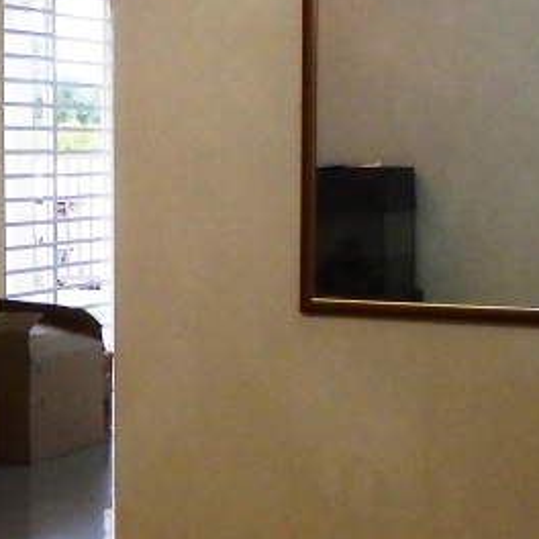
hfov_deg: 17.1
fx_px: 1691
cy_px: 327
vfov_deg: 18.1
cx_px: -155
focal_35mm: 96
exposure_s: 1/30
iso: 800
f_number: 3.9
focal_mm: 5
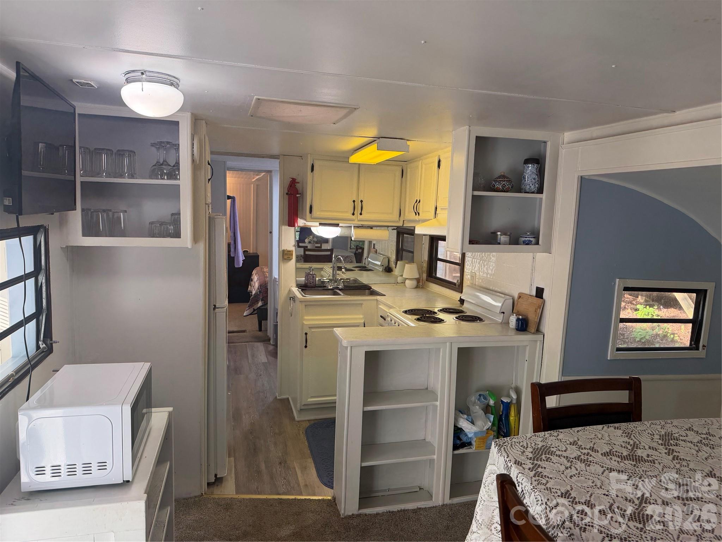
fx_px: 501
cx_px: 361
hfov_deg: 71.6
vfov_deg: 56.8
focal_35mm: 24
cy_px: 271
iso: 160
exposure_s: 1/120
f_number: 1.78
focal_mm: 6.76
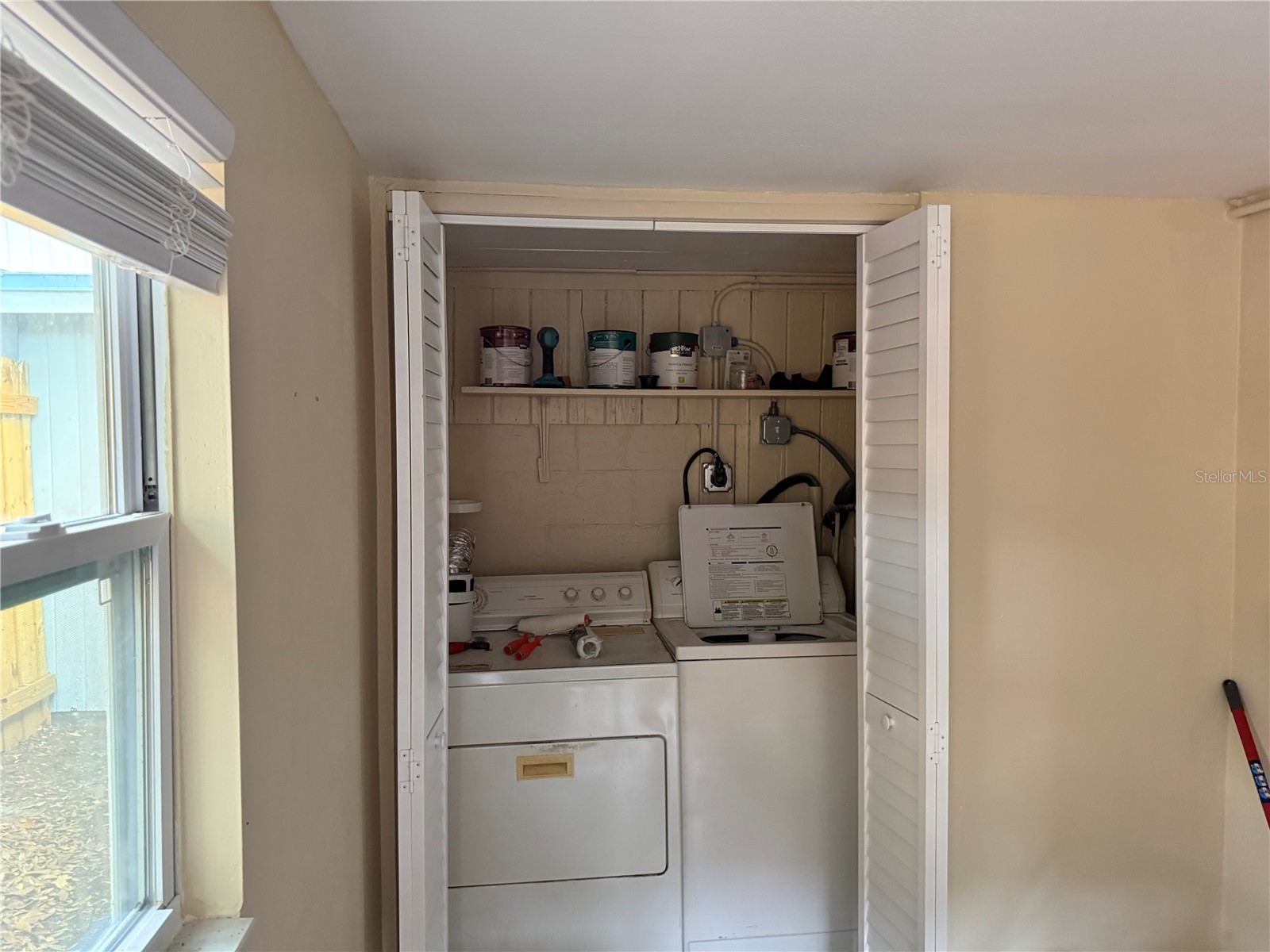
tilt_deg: -1.4
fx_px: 881
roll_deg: -0.4
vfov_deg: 56.8
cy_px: 476
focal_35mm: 24
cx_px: 635
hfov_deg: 71.6
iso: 640
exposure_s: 1/60
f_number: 1.78
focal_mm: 6.76
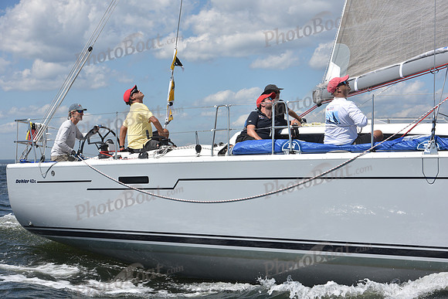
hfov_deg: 26.0
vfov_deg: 17.5
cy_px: 150
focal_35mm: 78
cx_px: 224
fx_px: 971
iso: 320
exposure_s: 1/1250
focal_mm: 78
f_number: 10
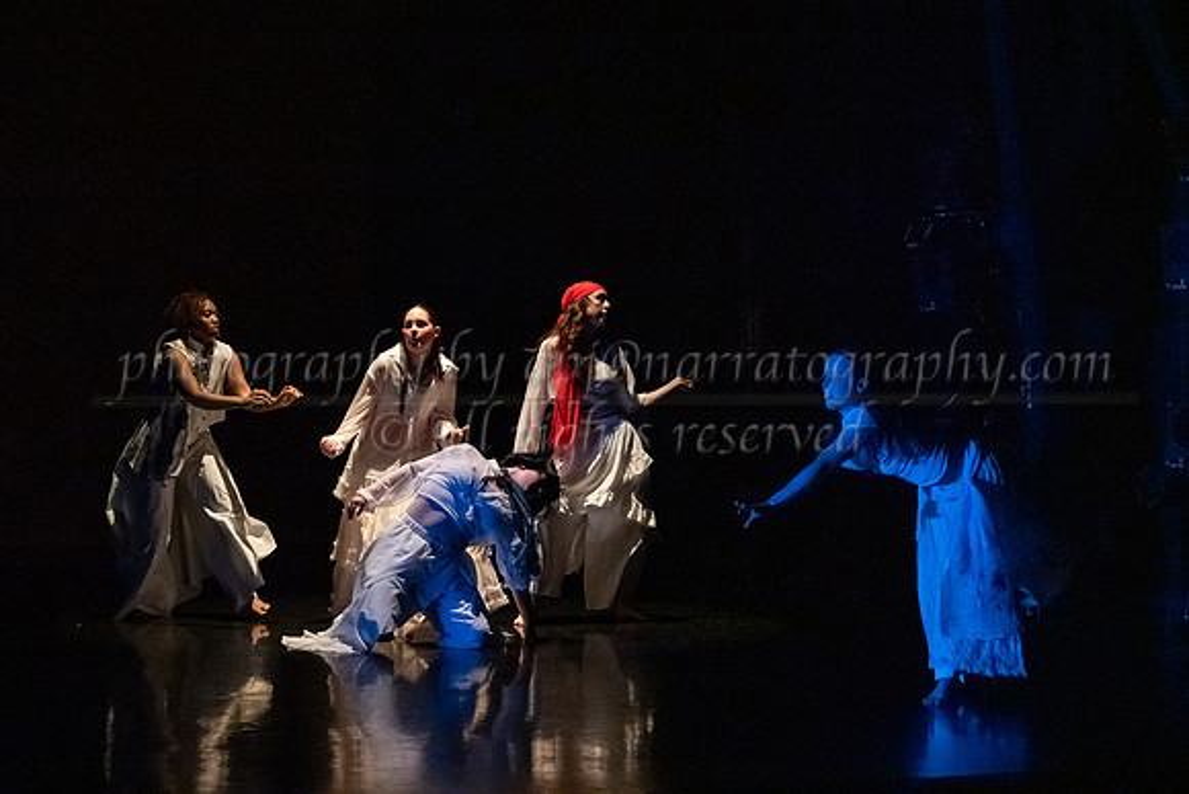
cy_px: 334
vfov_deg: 18.1
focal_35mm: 75
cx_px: 640
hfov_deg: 26.9
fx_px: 2486
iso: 6400
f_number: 3.5
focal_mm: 65
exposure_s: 1/320
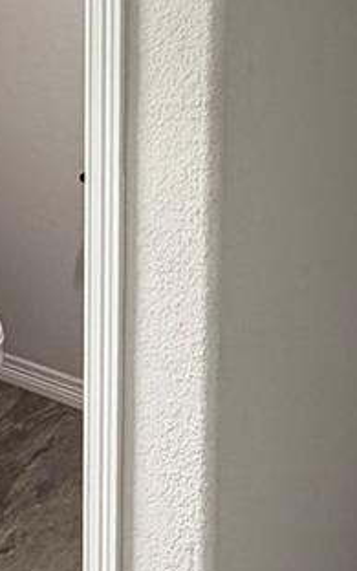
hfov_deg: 17.5
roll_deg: +0.8
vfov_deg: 27.2
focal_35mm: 73
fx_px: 1136
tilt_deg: -7.8
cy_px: 55
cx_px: 16
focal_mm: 2.22
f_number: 2.2
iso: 200
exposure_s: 1/60
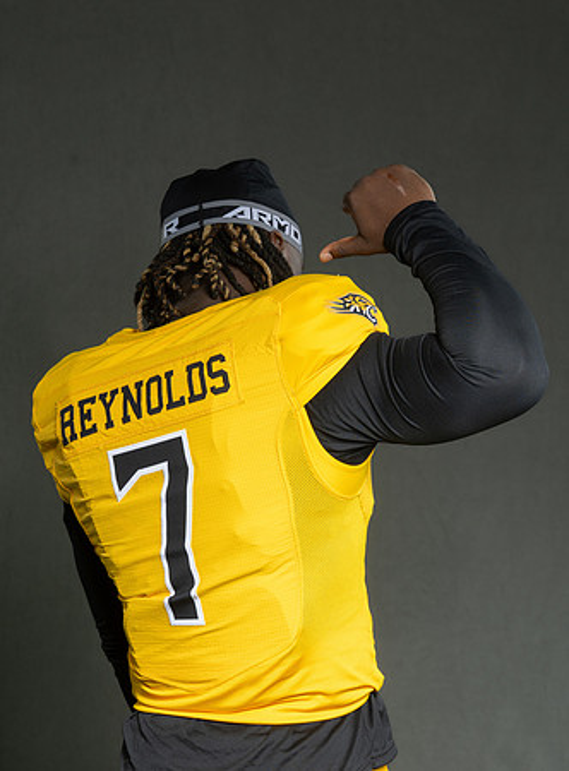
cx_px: 261
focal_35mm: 115
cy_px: 386
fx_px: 2537
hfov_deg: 12.8
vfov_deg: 17.3
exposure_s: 1/200
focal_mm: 79
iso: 200
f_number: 8
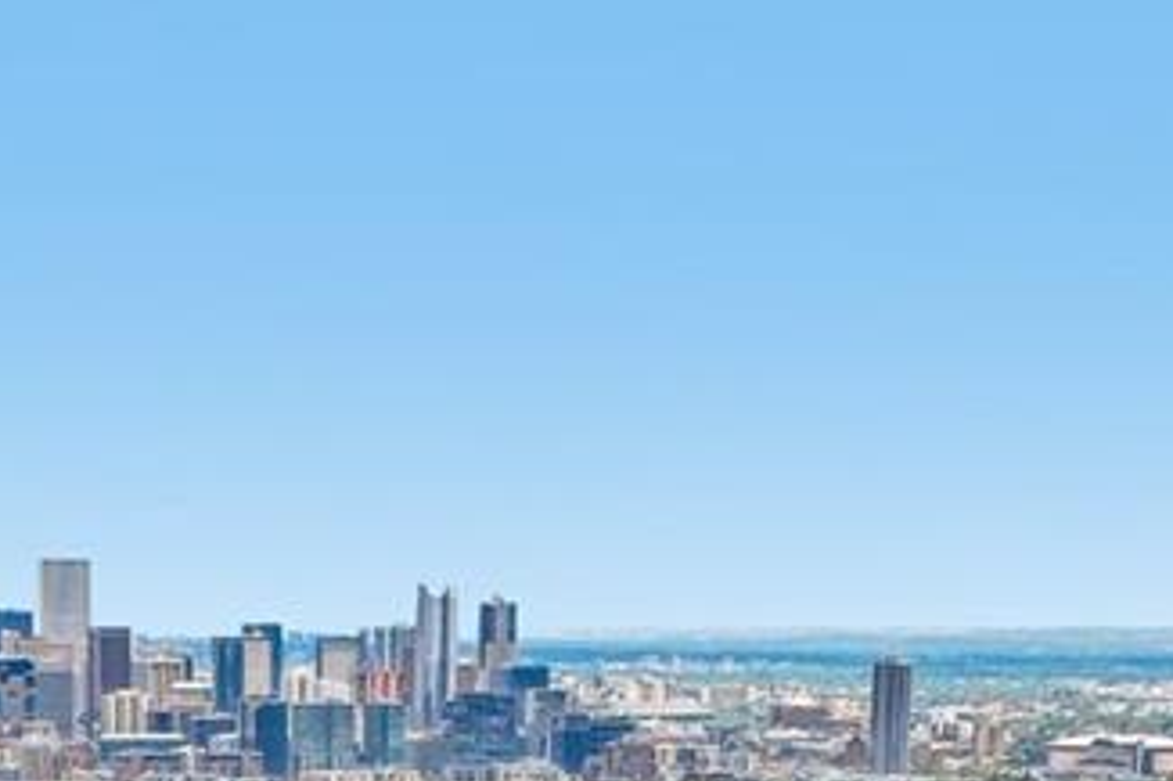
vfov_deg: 10.8
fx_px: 3517
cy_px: 1854
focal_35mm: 108
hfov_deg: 18.7
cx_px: 216
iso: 100
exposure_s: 1/1000
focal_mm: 8.4
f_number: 2.8
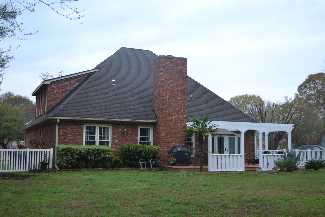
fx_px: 379
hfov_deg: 46.4
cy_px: 108
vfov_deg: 31.9
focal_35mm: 42
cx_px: 162
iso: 400
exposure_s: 1/40
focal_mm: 28
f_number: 4.5
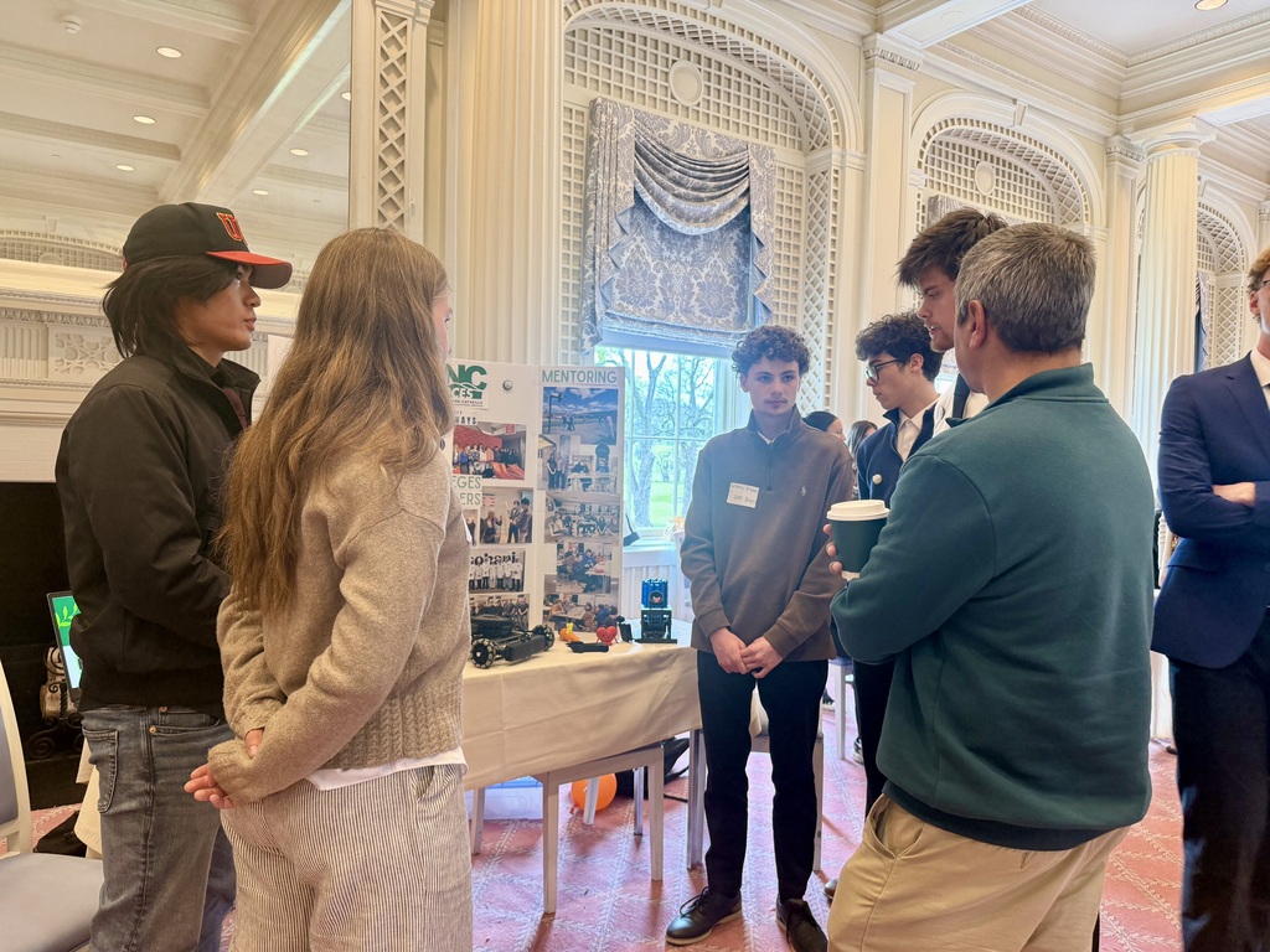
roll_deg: -1.0
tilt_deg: -1.4
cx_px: 635
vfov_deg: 56.8
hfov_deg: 71.6
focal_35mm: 24
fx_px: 881
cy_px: 476
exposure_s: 1/60
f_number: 1.78
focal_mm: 6.76
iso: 200
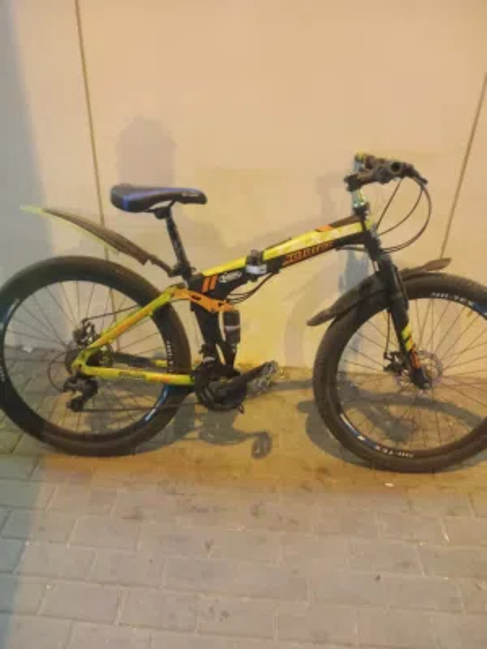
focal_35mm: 27
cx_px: 244
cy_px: 324
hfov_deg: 51.4
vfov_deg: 65.3
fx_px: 506
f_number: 1.8
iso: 1250
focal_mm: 4
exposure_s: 1/14.3
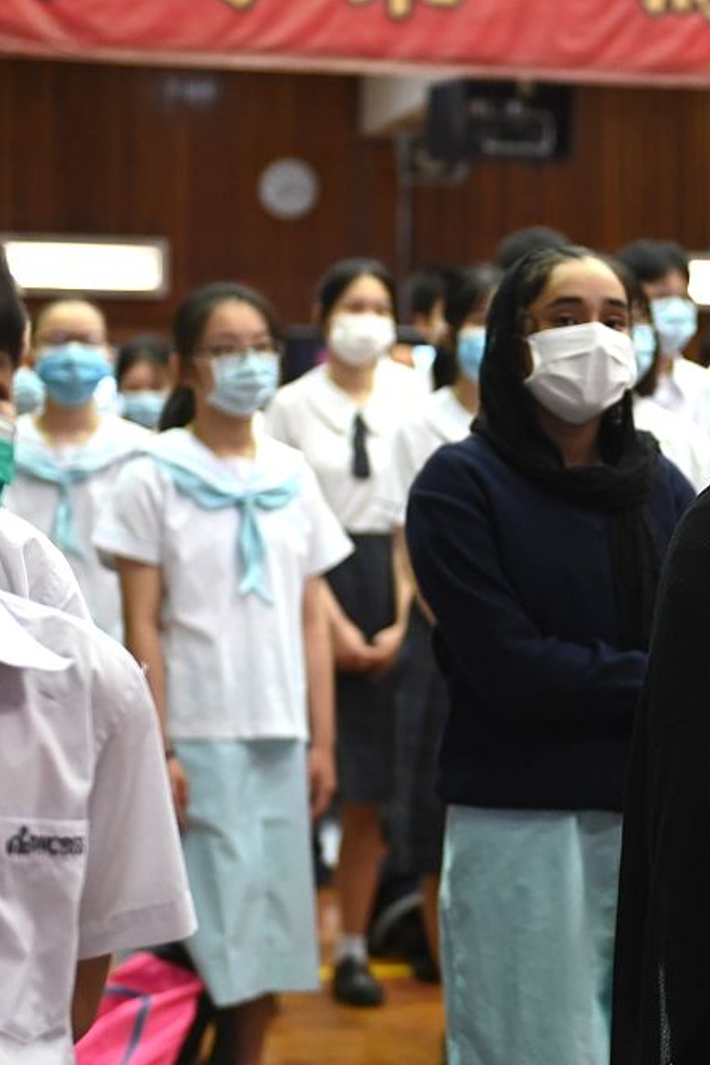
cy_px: 472
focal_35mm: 94
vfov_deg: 21.7
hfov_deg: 14.5
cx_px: 586
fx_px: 2781
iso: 1400
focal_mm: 52
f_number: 2.8
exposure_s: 1/200
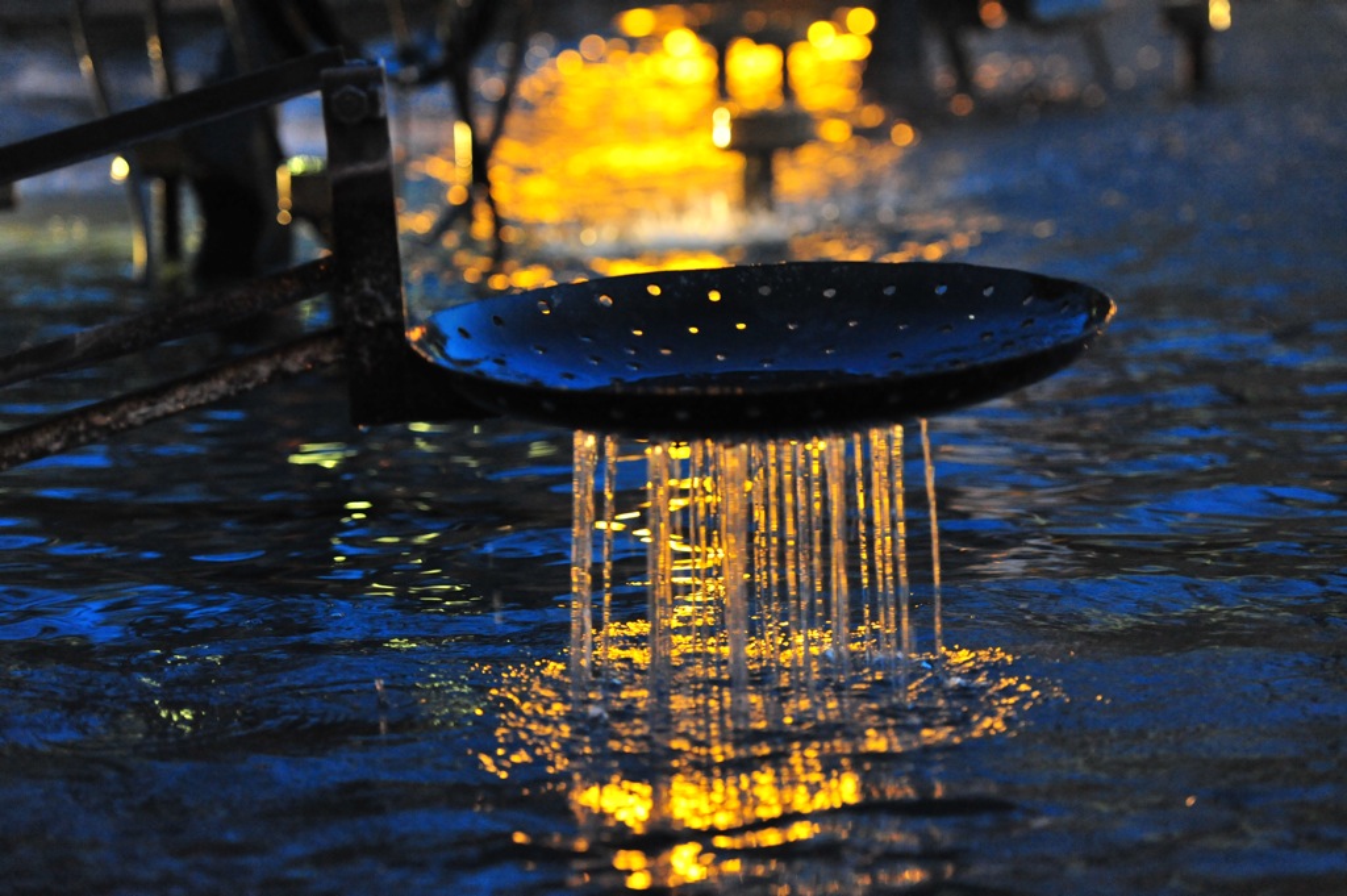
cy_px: 448
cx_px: 674
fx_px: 4187
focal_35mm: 112
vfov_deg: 12.2
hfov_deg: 18.3
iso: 5600
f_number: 2.8
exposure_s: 1/50
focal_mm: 112
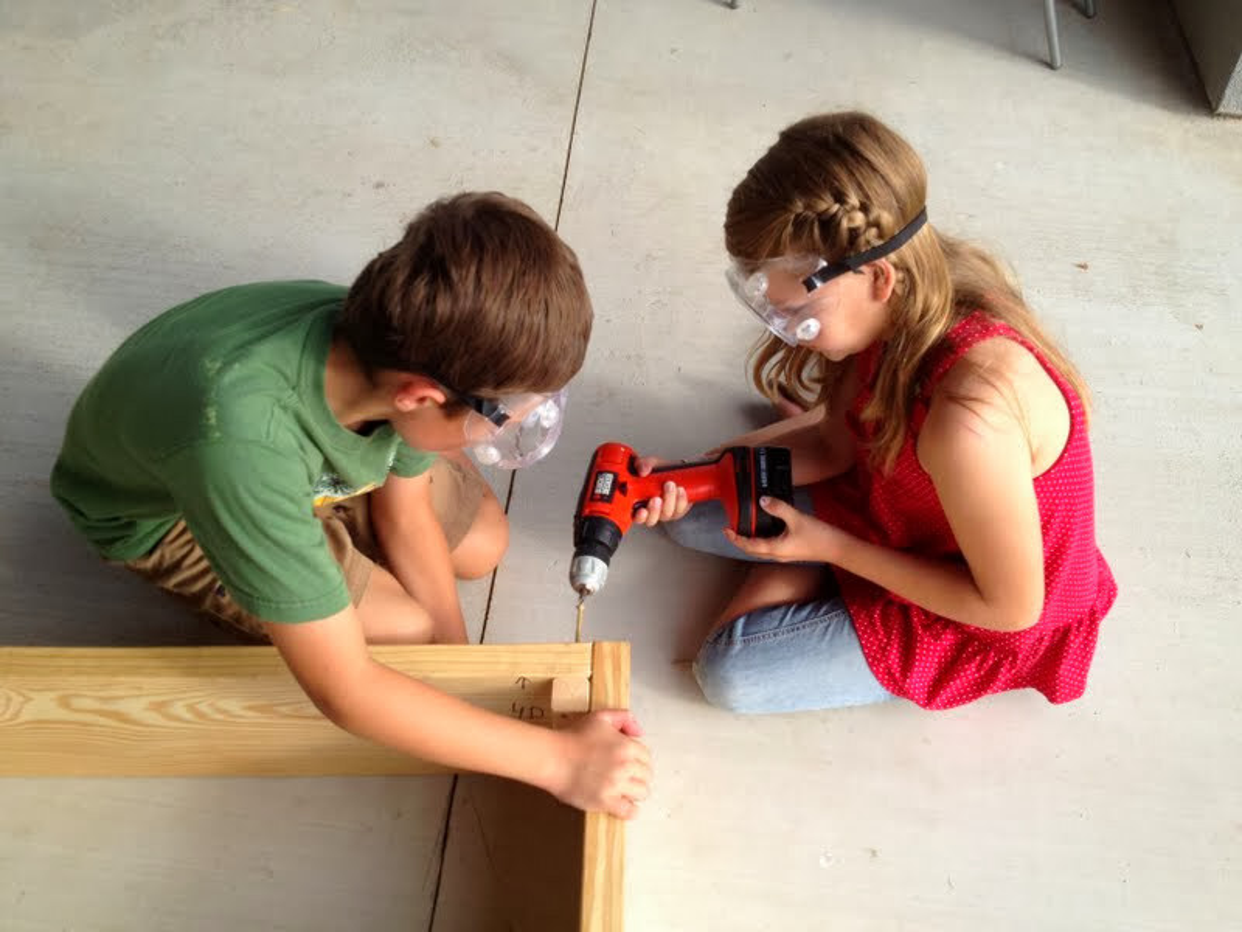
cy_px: 466
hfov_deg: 52.6
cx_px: 621
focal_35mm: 35
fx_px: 1256
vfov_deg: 40.7
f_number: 2.4
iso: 50
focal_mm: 4.28
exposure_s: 1/575
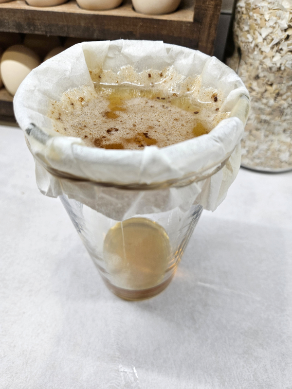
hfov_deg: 58.9
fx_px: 259
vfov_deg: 73.9
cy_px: 194
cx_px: 146
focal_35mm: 23
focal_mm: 5.4
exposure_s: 1/120
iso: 100
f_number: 1.8
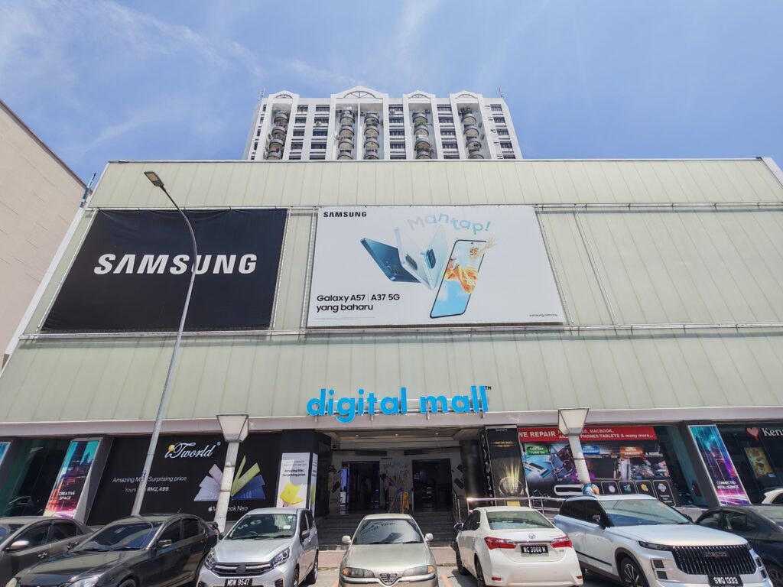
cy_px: 294
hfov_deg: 94.5
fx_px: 362
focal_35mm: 16
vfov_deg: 78.1
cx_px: 392
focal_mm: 1.96
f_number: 2.2
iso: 50
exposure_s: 1/1500
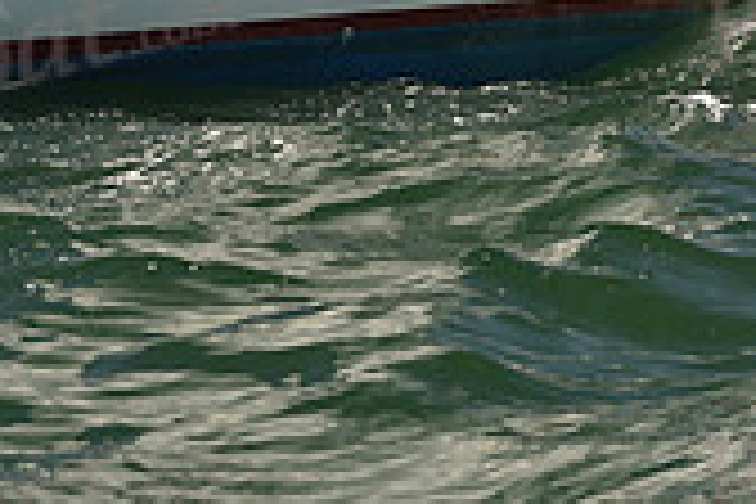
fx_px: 5061
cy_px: -218
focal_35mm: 241
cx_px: 472
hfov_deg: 8.5
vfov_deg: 5.7
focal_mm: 70
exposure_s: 1/800
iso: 250
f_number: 5.6
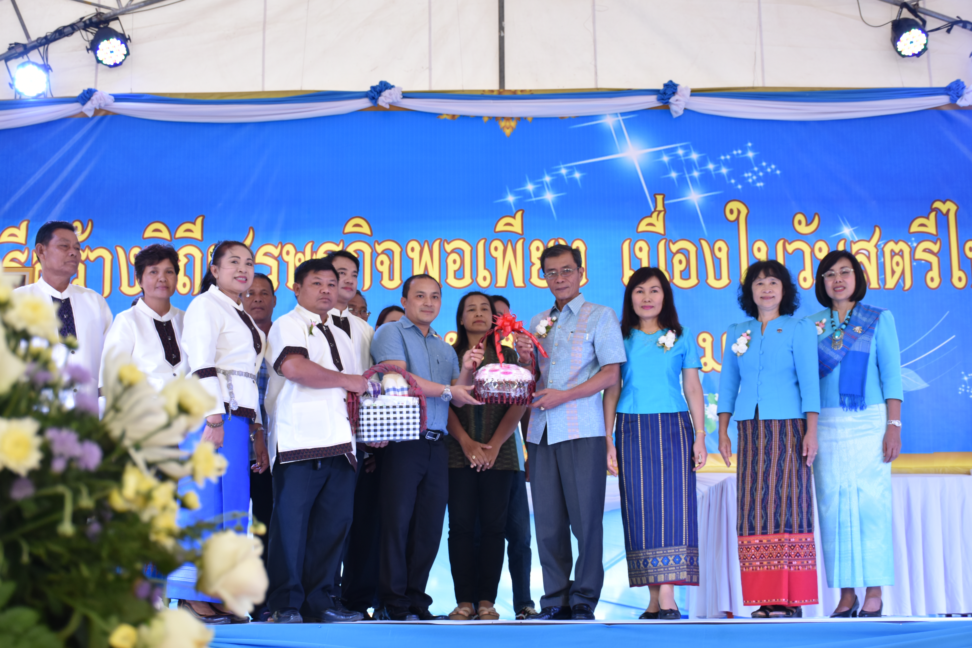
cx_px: 486
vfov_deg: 25.8
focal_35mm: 52
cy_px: 324
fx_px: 1417
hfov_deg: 37.9
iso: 400
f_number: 5
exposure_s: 1/100
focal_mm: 35
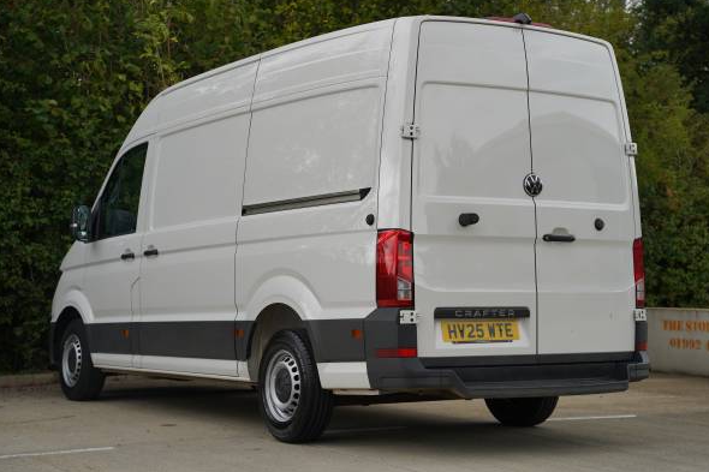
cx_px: 379
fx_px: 1273
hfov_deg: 31.1
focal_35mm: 65
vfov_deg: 21.0
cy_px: 221
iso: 100
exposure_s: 1/160
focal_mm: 59.6
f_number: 4
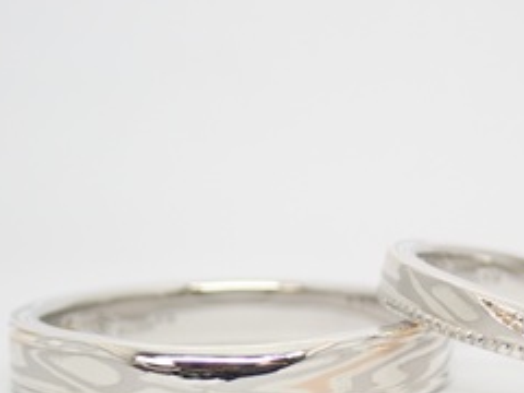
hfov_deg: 13.7
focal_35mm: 144
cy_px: 331
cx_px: 380
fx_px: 2180
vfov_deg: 10.3
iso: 200
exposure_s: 1/100
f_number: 4.1
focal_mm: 13.65
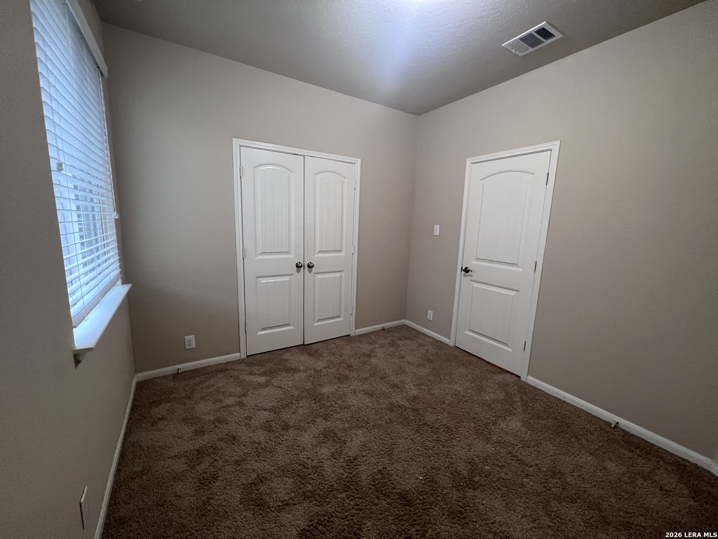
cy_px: 270
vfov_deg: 89.9
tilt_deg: -10.8
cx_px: 359
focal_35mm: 13
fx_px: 270
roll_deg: -1.6
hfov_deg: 106.2
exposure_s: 1/60
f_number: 1.8
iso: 200
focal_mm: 1.57
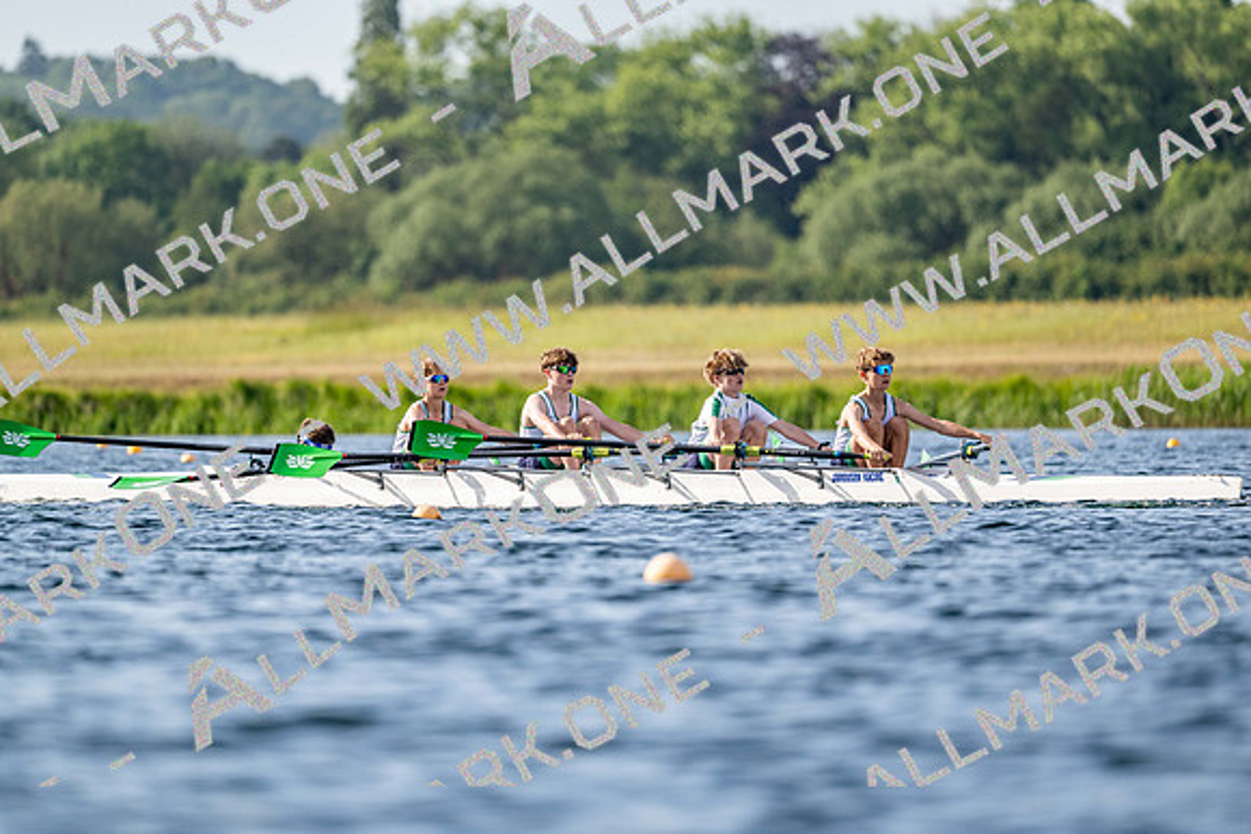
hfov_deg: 5.2
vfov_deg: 3.4
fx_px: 13903
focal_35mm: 400
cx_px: 626
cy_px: 417
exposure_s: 1/2500
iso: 360
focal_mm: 400
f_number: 4.5
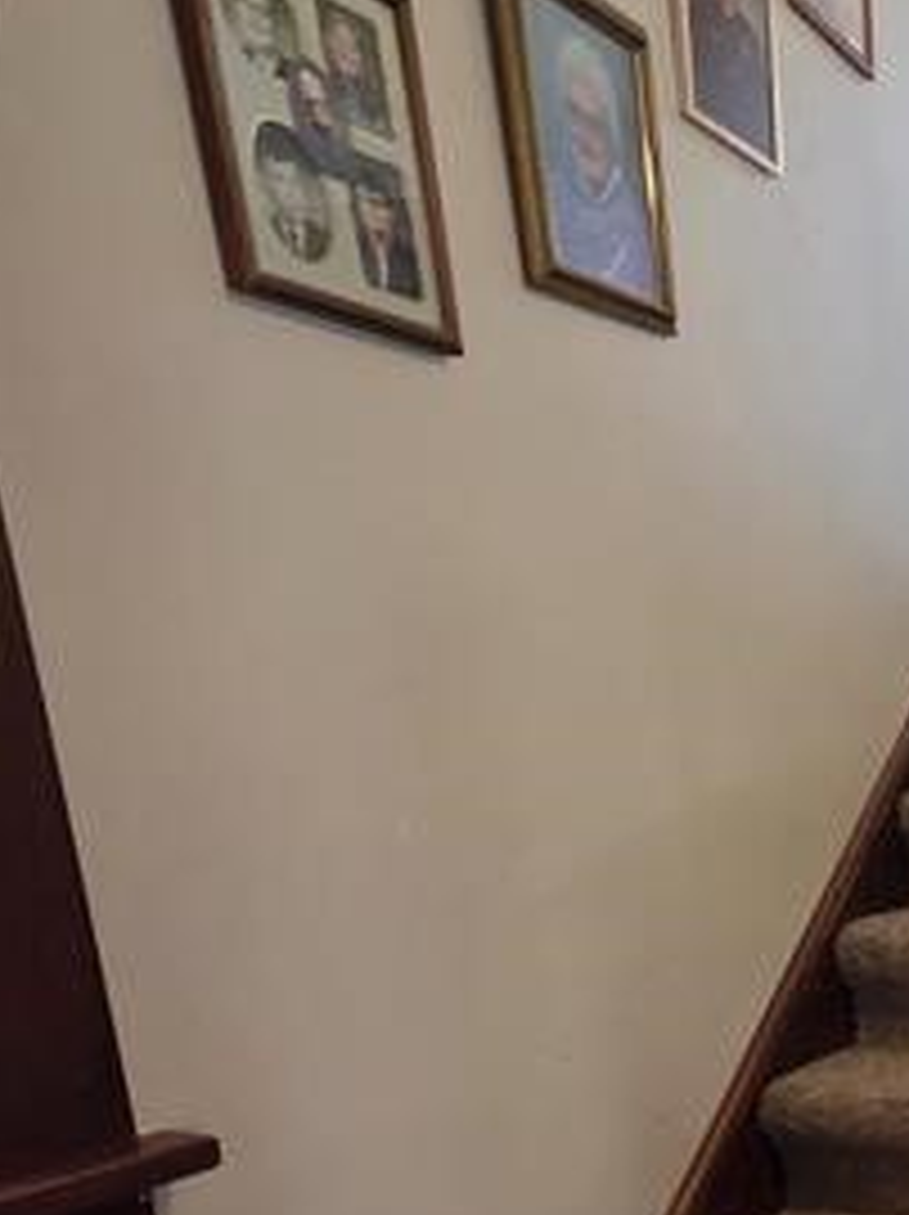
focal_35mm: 37
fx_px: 1298
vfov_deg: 44.7
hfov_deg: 29.8
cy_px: 1134
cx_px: 1220
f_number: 1.9
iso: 500
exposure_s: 1/60
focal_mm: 2.2
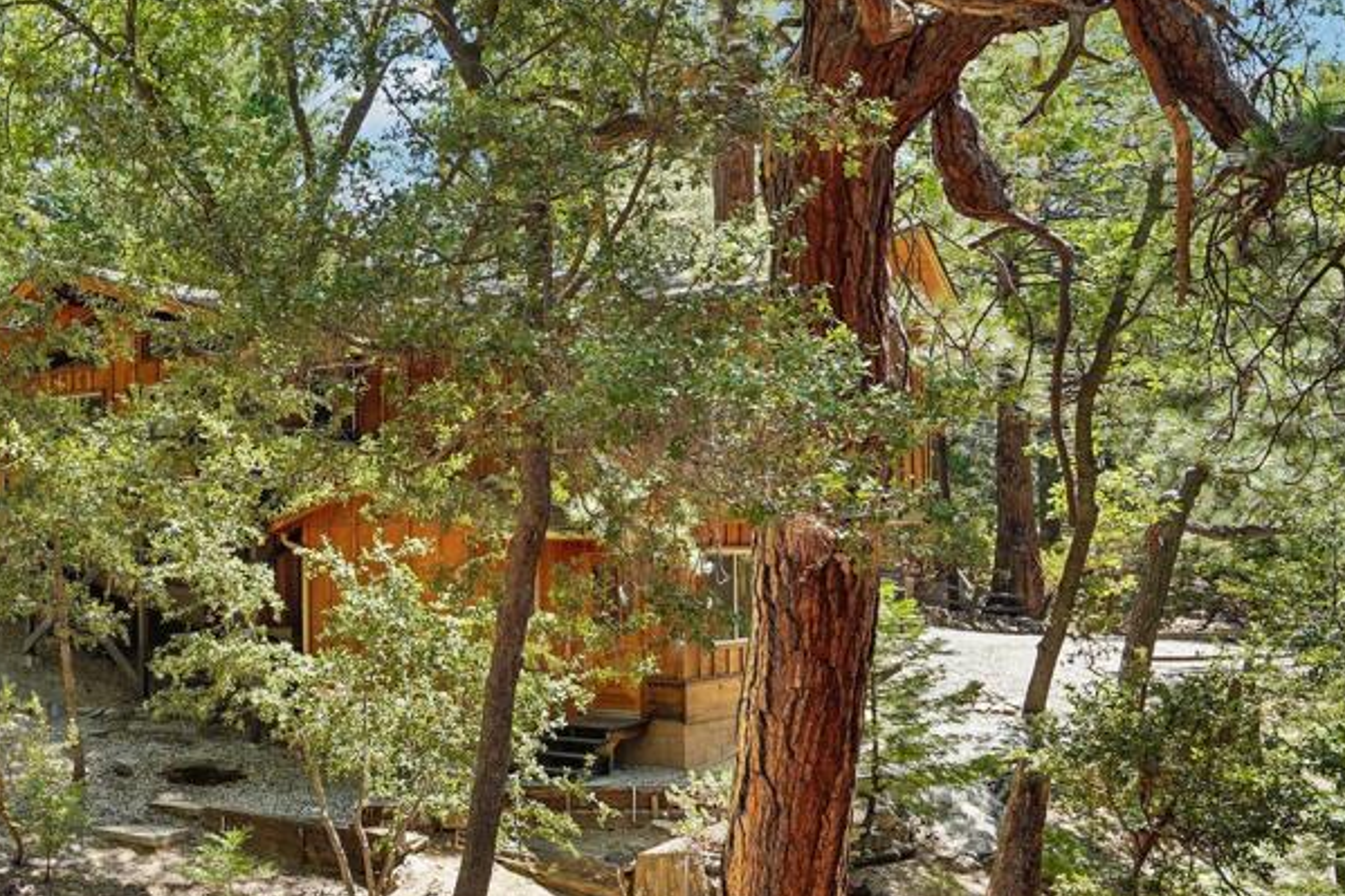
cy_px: 503
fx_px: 1531
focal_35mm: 41
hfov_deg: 45.0
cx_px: 260
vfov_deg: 32.6
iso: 100
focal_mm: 24
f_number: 8
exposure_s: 1/30
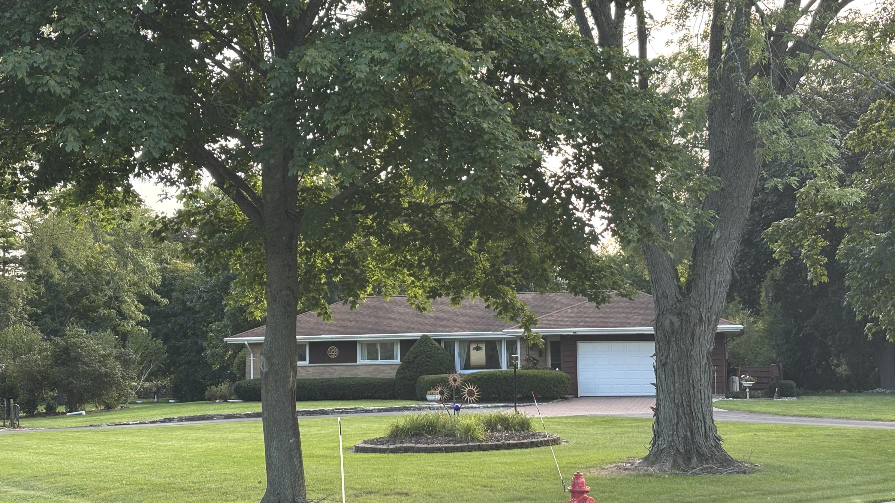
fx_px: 1353
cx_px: 447
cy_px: 237
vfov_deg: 21.1
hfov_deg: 36.6
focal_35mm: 57
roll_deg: +1.4
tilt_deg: +2.5
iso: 50
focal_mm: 5.96
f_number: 1.6
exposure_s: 1/128
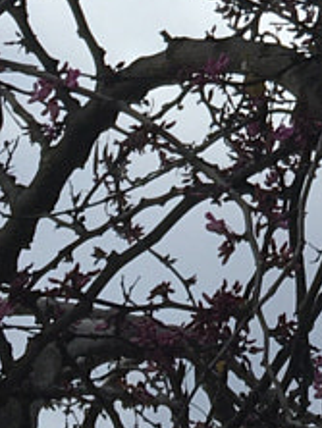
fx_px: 2587
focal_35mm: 209
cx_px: 648
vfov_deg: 9.0
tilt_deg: +48.1
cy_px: -384
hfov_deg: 6.9
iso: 25
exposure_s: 1/1603
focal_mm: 4.15
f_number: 2.2
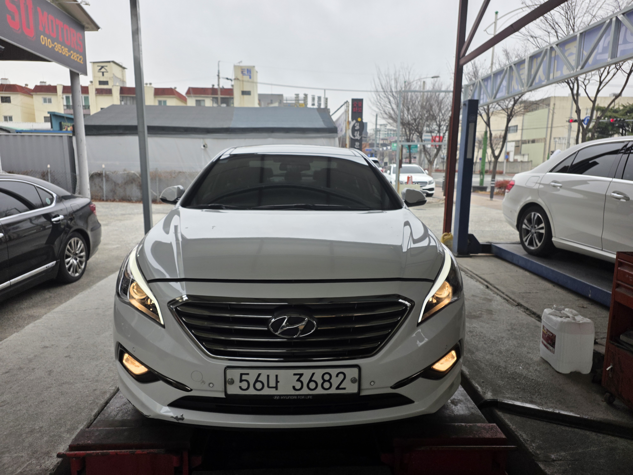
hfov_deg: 73.9
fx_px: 421
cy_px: 238
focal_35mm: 23
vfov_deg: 58.9
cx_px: 316
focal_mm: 6.25
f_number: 1.7
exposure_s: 1/359
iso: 50
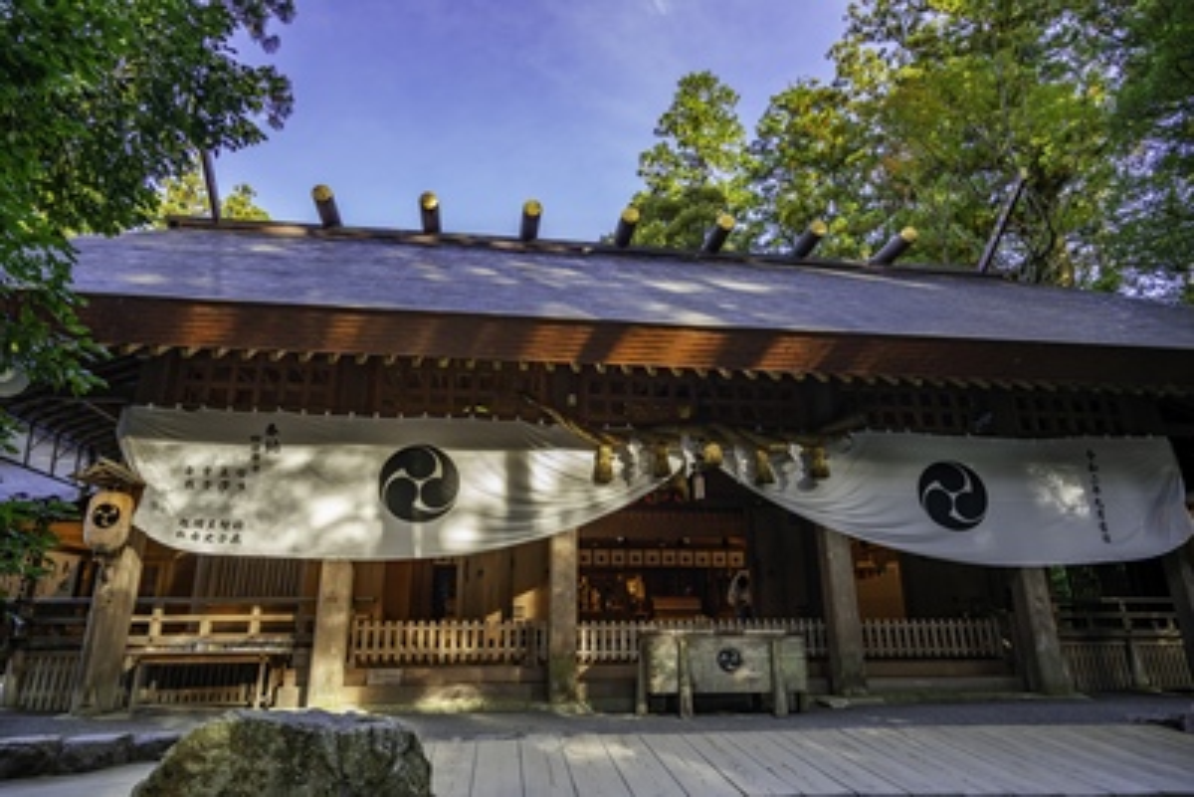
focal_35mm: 21
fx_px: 697
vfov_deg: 59.5
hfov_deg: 81.2
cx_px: 597
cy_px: 398
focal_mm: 21
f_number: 5.6
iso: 160
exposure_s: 1/60
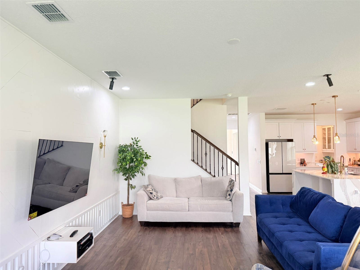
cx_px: 180
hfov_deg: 71.6
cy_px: 135
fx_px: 250
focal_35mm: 24
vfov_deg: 56.8
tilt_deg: +2.7
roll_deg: +0.3
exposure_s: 1/120
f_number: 1.78
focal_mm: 6.76
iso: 160
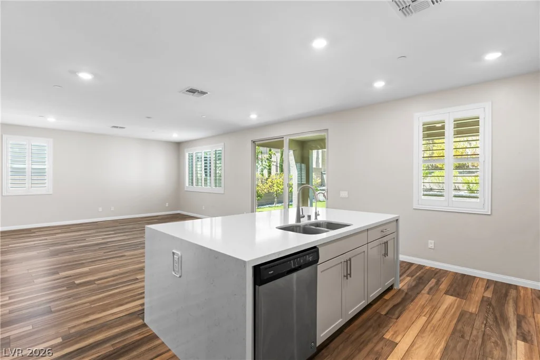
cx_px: 270
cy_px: 180
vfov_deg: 70.5
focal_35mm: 17
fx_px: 255
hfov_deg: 93.3
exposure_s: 1/10
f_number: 8
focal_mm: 17
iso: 400
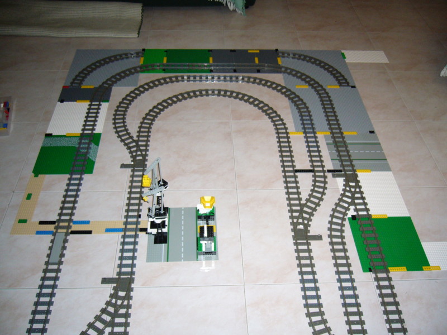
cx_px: 224
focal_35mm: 35
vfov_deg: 40.7
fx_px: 452
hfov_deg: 52.6
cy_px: 168
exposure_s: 1/30
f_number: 2.8
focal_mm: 5.8
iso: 160
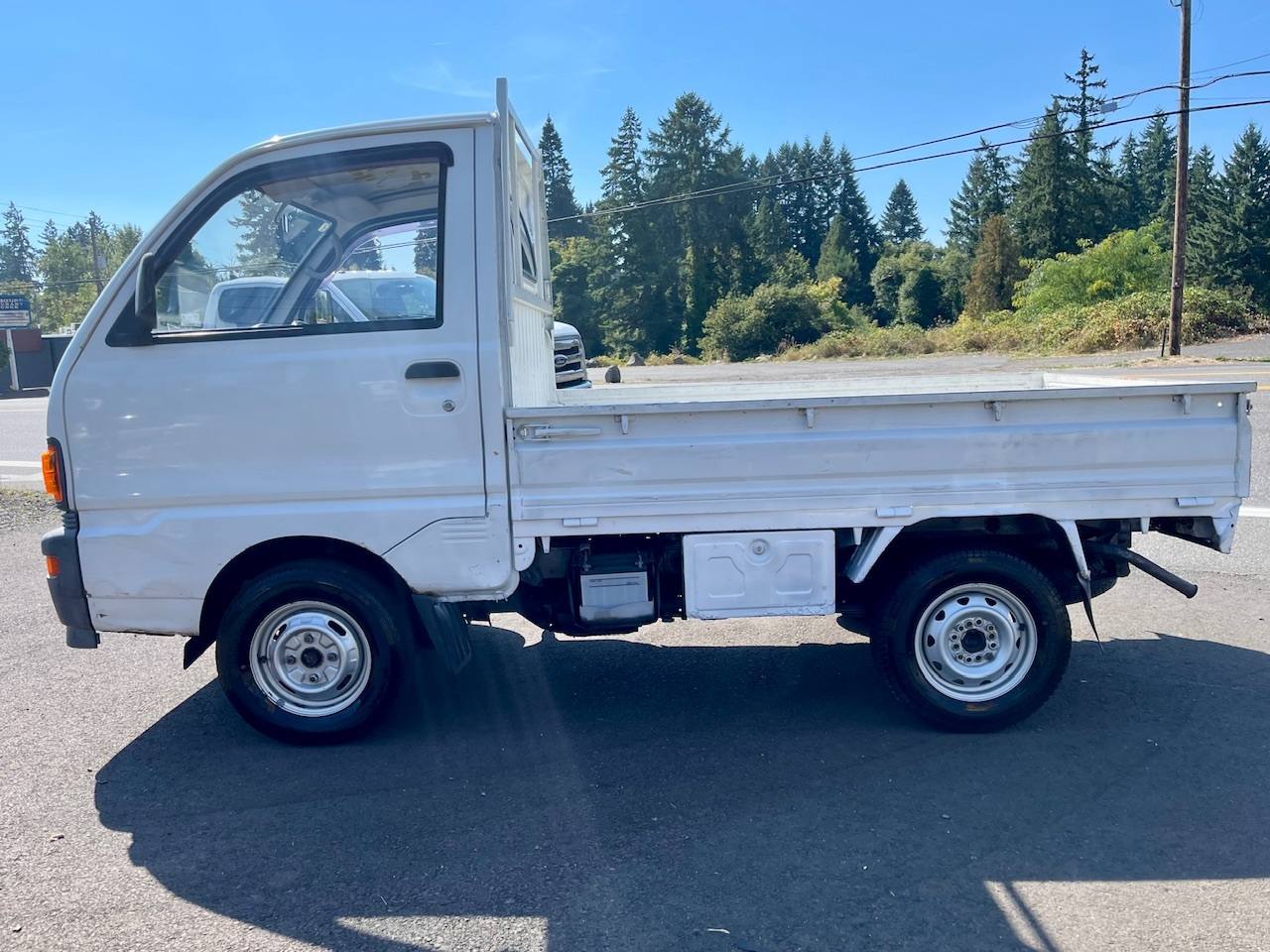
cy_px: 476
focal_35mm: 25
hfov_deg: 69.4
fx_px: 917
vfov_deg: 54.9
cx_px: 635
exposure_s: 1/1715
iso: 32
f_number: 1.6
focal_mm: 5.1
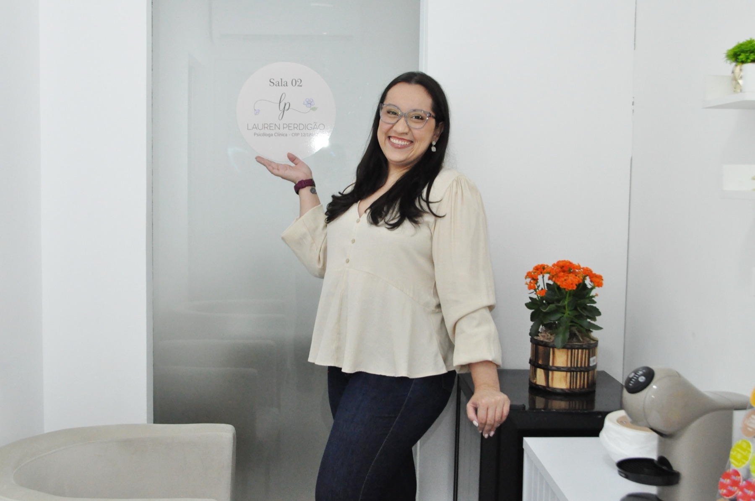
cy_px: 250
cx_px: 378
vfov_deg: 31.8
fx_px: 880
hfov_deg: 46.5
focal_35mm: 42
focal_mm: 28
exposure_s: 1/80
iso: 3200
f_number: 7.1
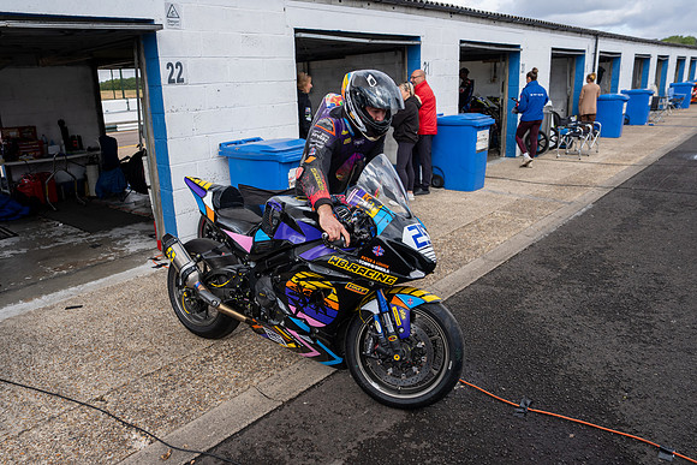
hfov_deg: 68.4
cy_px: 232
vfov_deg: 48.9
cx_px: 314
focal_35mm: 26
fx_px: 511
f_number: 3.5
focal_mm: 24
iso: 320
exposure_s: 1/1600
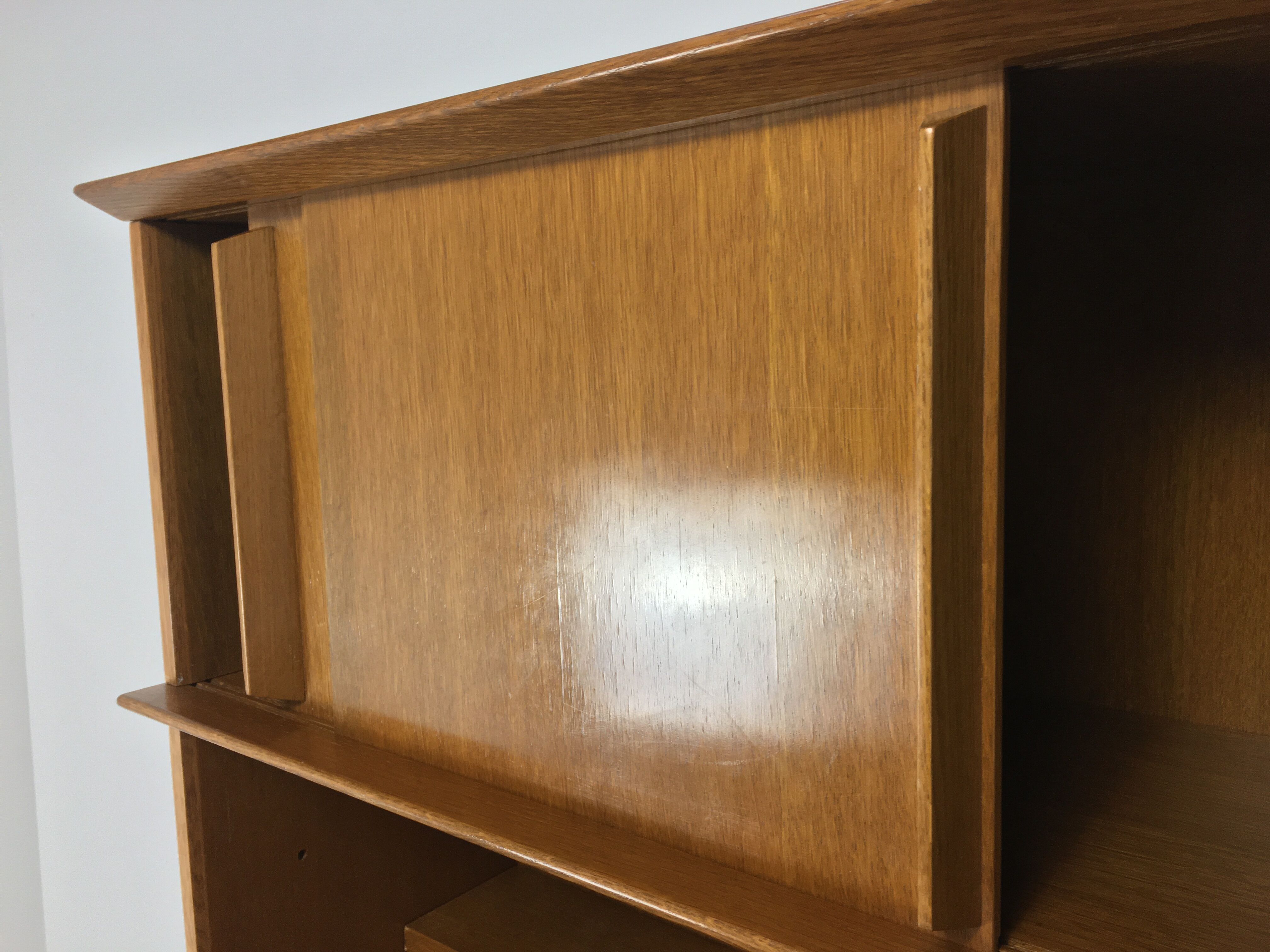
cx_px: 635
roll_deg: +0.6
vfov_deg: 48.2
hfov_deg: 61.7
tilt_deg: -6.5
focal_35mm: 29
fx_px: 1064
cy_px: 476
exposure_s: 1/30
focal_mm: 4.15
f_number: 2.2
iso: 50
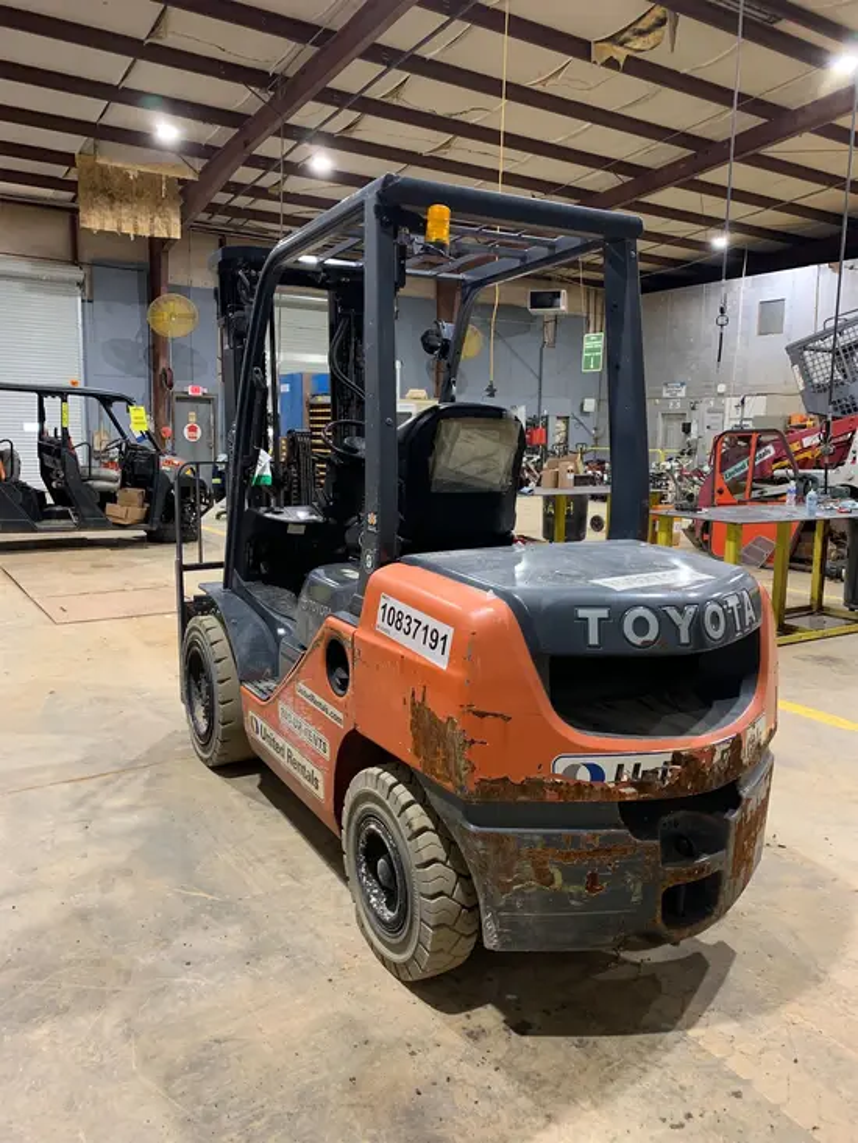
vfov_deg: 67.3
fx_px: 859
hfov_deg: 53.1
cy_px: 572
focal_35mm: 26
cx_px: 429
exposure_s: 1/60
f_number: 1.8
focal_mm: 4.25
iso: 250
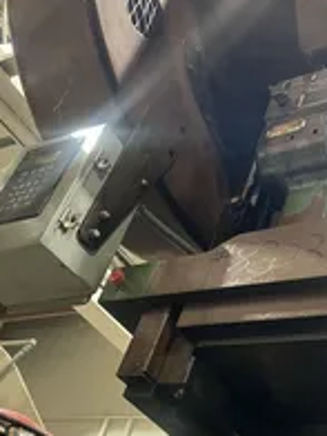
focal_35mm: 53
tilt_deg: +37.3
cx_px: 262
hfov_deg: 27.0
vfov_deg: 36.1
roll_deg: -18.8
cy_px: 258
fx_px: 668
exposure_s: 1/60
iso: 500
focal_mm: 5.7
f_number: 1.5
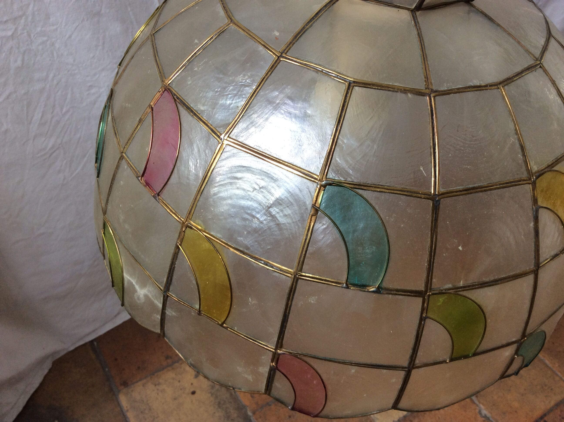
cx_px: 282
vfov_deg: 44.1
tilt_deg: -45.4
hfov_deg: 56.9
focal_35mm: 32
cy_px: 211
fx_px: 521
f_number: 2.4
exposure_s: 1/100
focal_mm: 3.3
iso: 32
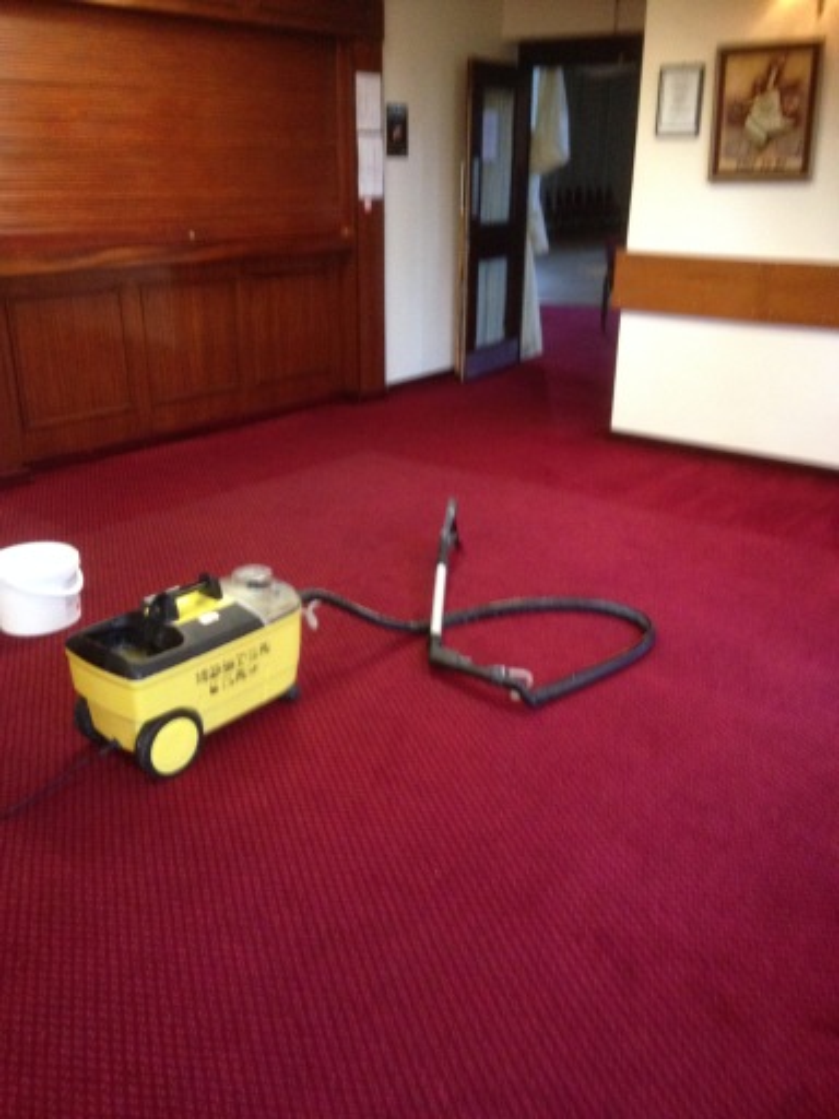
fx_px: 1066
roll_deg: +0.9
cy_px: 560
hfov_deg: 42.9
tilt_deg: -21.9
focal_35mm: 33
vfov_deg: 55.4
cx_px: 420
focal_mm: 4.12
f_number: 2.4
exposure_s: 1/20
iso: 400
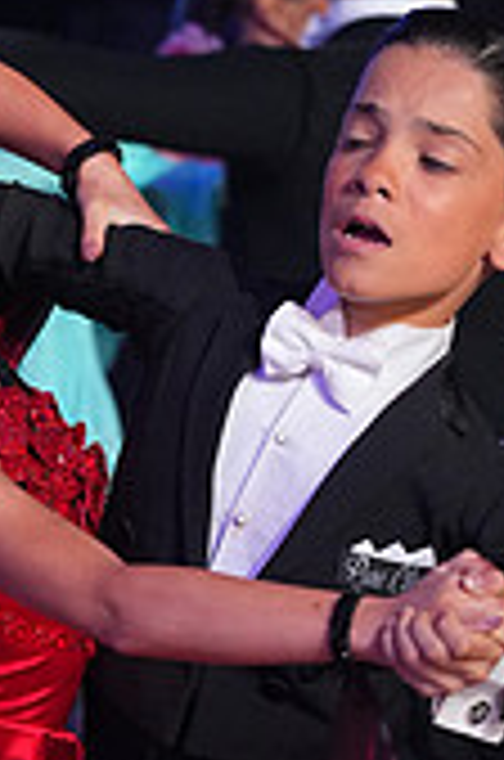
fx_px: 14000
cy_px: 949
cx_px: 110
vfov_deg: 3.1
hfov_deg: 2.1
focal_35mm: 664
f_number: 4
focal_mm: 193
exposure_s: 1/400
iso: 2000
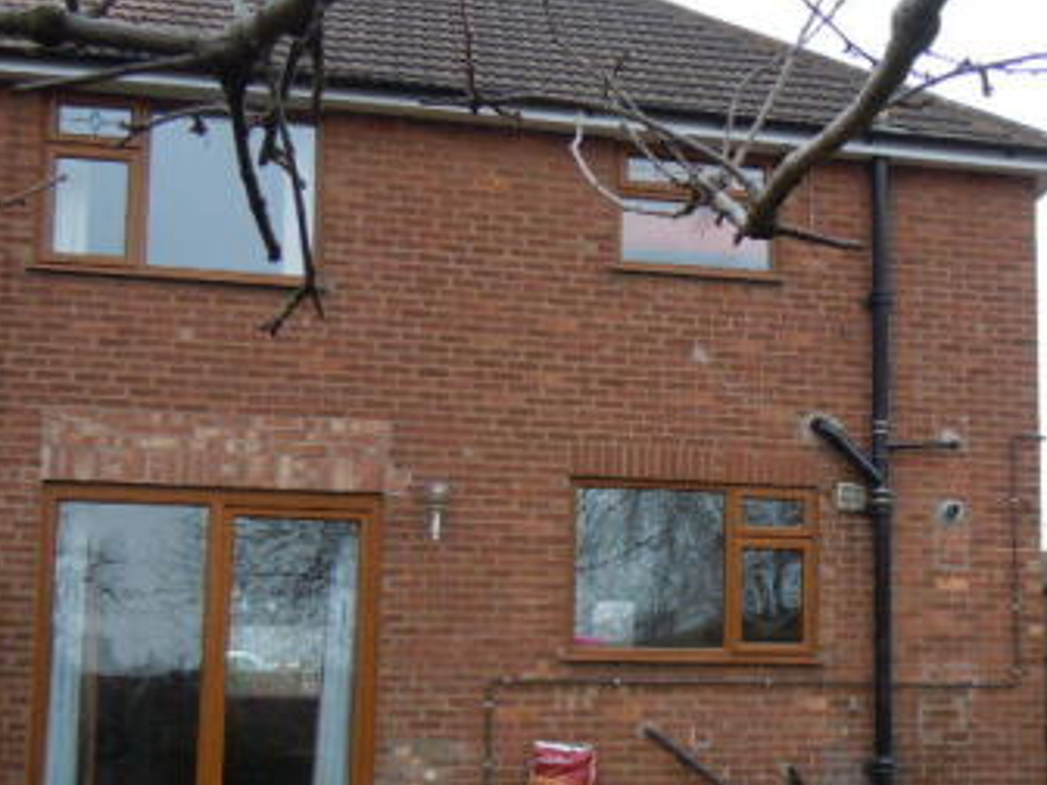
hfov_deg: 36.0
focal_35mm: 52
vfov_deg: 27.9
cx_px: 784
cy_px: 522
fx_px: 1573
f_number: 3.5
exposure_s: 1/160
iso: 100
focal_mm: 5.4
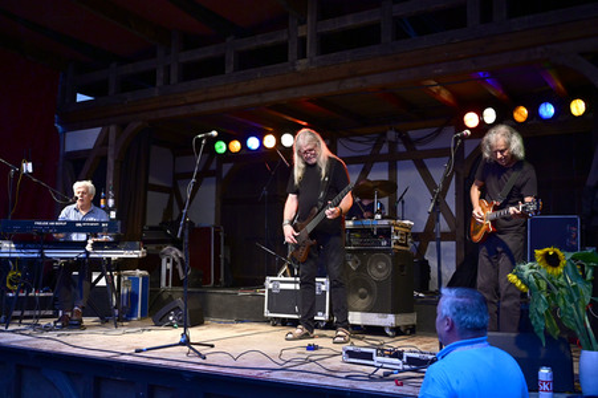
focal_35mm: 38
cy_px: 199
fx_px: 631
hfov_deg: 50.7
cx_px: 299
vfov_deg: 35.0
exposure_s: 1/125
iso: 2000
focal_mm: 38
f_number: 3.5
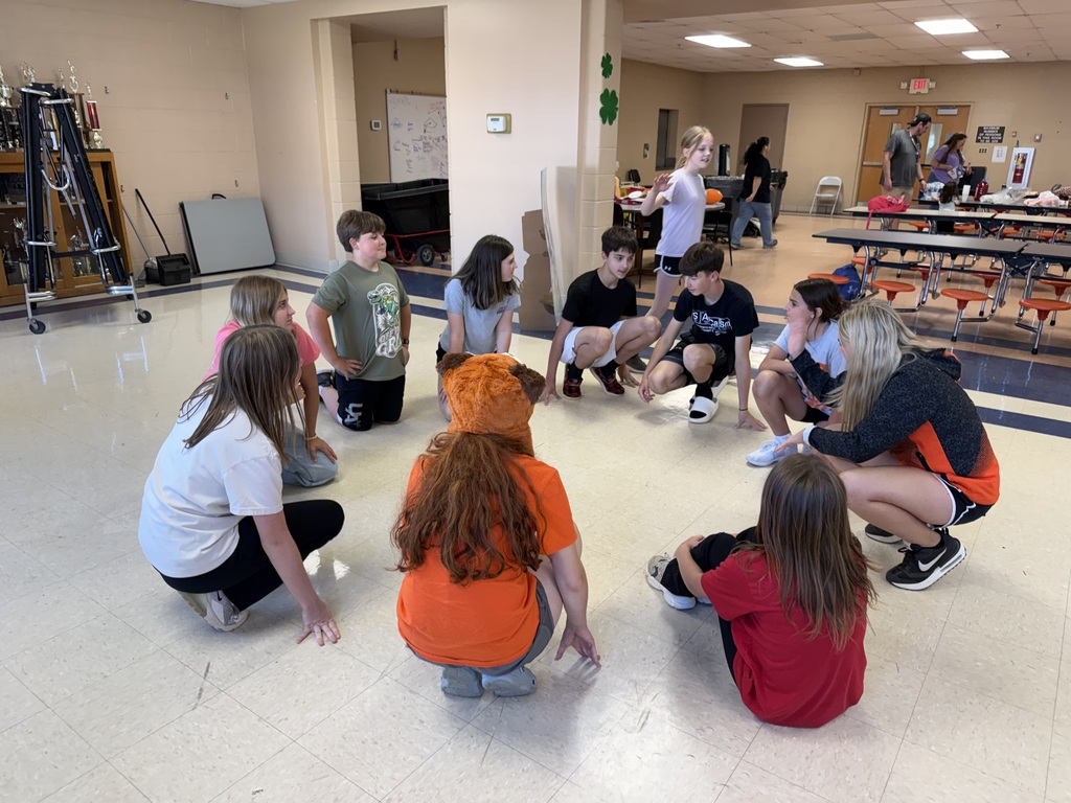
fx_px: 743
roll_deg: -1.1
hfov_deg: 71.6
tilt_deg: -18.7
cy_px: 402
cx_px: 536
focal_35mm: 24
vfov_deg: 56.8
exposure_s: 1/120
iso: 160
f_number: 1.78
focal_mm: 6.76
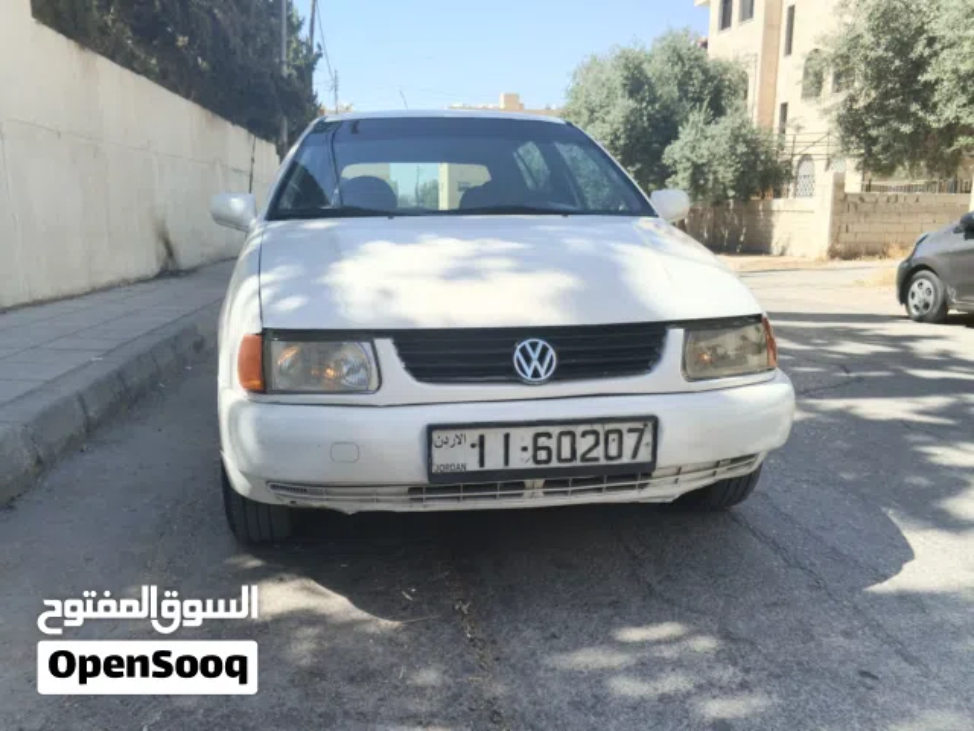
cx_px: 487
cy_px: 366
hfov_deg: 73.9
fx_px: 647
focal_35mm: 23
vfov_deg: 58.9
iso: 50
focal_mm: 4.11
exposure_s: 1/200
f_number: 1.6
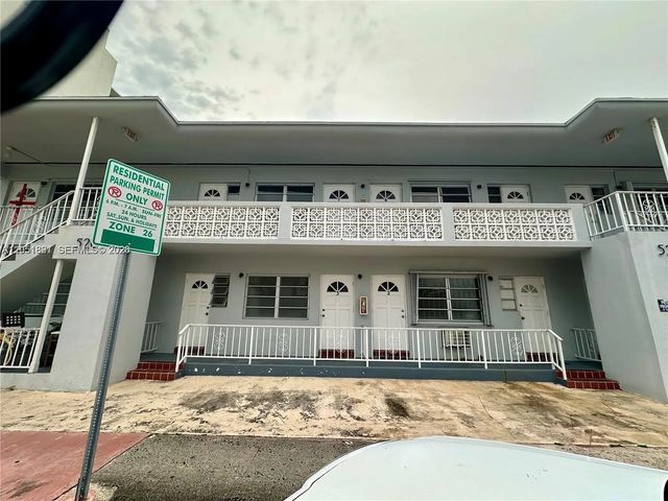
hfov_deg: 102.1
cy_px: 250
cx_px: 334
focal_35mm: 14
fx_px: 270
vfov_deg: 85.7
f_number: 2.2
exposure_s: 1/204
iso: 40
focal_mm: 2.22
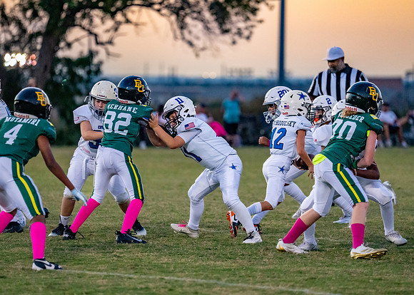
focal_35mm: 249
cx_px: 209
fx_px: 2931
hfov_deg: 8.1
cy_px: 151
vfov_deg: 5.8
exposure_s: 1/1600
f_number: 2.8
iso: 4000
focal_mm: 200
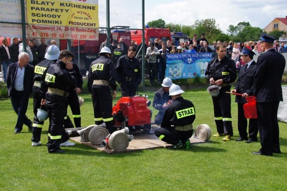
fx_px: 418
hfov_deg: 37.9
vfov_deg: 25.7
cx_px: 144
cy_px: 96
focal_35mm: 52
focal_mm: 35
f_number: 11
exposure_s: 1/100
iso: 100
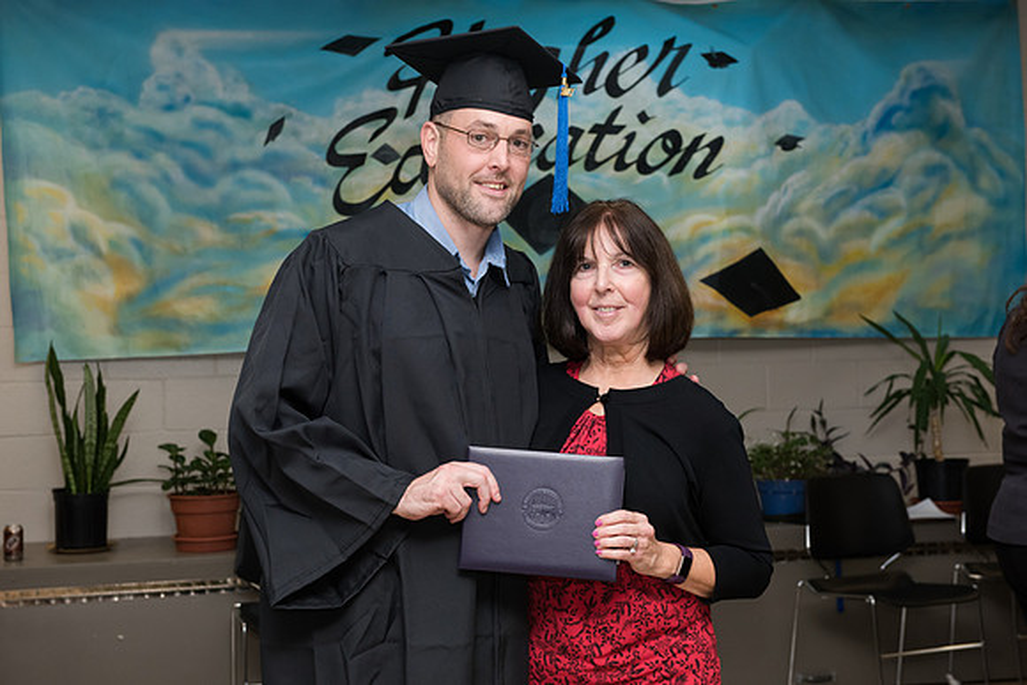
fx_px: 1712
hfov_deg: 33.4
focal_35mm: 60
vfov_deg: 22.6
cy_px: 342
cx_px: 514
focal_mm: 60
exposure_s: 1/160
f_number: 7.1
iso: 1600
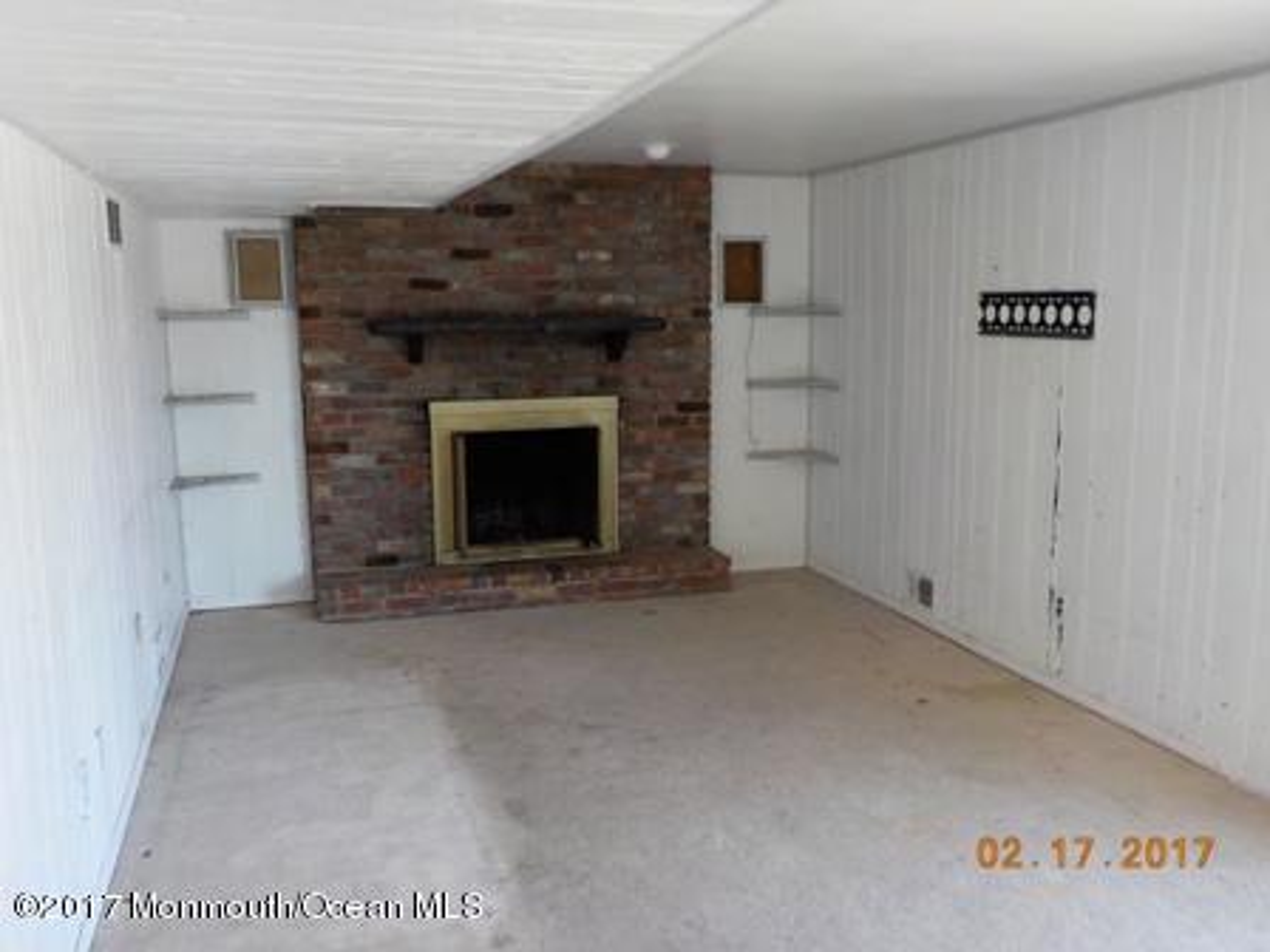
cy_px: 476
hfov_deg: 60.0
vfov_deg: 46.8
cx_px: 635
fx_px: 1101
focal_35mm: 30
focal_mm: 4.1
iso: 125
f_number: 3.3
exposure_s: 1/30
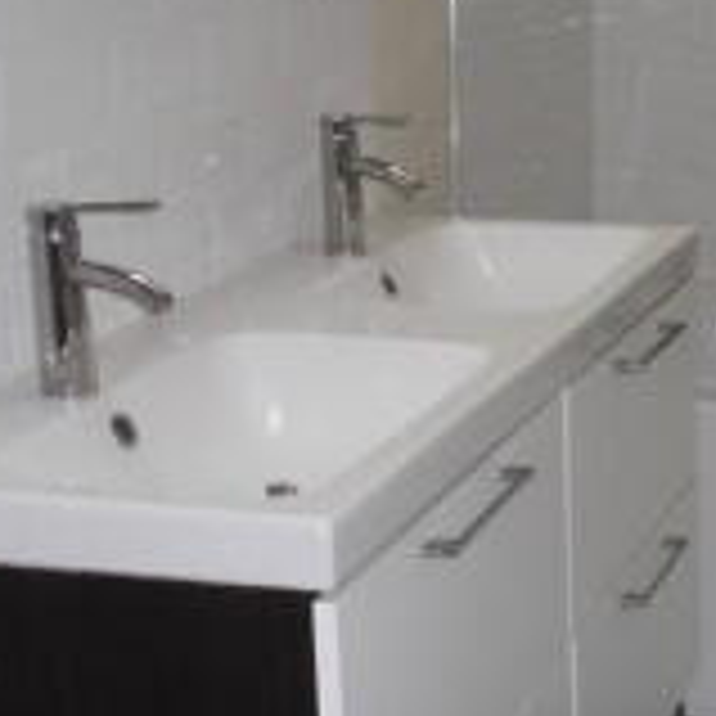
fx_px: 1825
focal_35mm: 78
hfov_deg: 21.3
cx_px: 745
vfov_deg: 22.0
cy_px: 196
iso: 200
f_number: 3.3
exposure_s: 1/60
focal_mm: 4.3
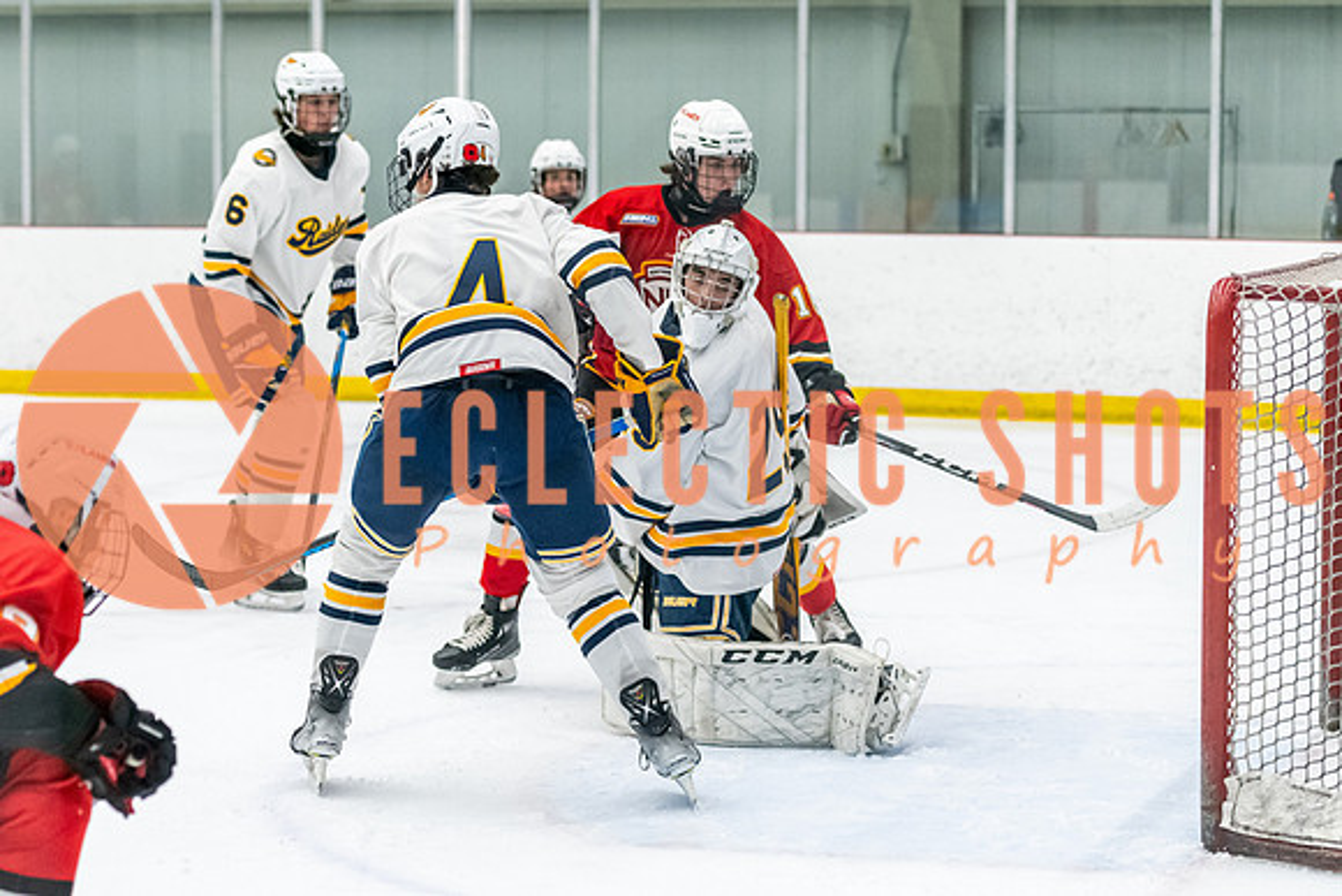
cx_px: 505
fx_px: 4251
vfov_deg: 12.0
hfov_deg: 17.9
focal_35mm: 114
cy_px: 557
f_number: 2.8
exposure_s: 1/800
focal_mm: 75
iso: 3200
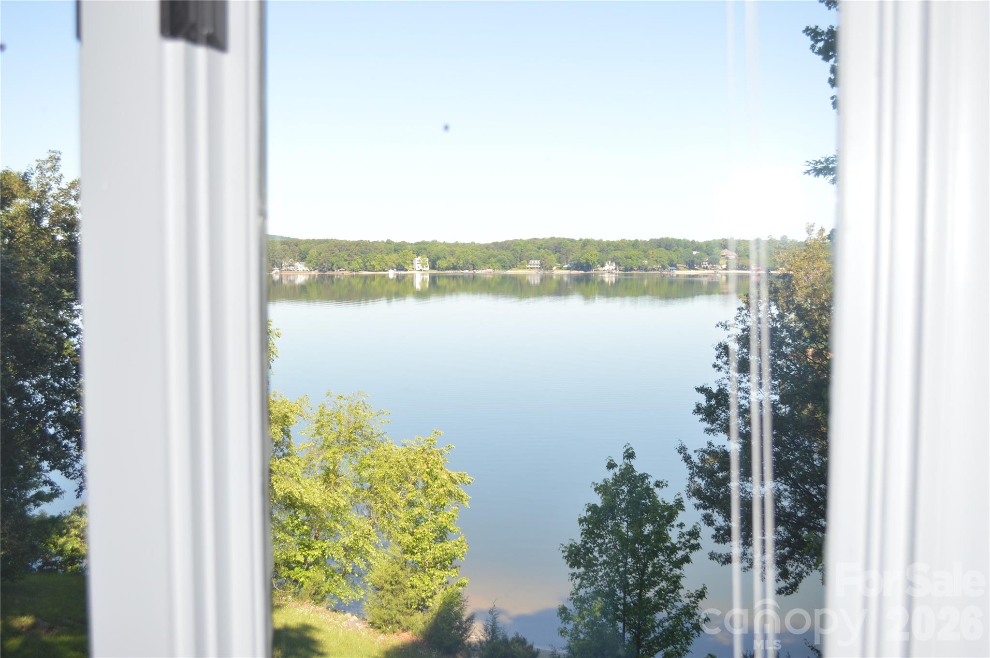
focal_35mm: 36
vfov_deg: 36.8
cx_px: 495
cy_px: 329
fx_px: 989
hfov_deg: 53.2
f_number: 4
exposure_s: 1/200
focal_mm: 24
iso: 100
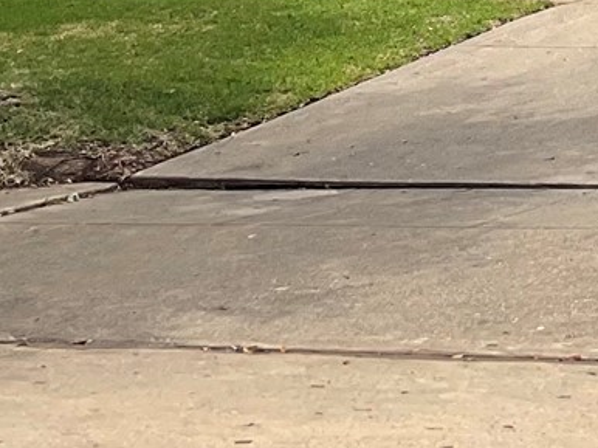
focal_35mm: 154
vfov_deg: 9.1
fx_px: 2659
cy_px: -391
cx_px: 905
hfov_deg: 12.2
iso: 16
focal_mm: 3
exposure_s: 1/1534
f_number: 1.8
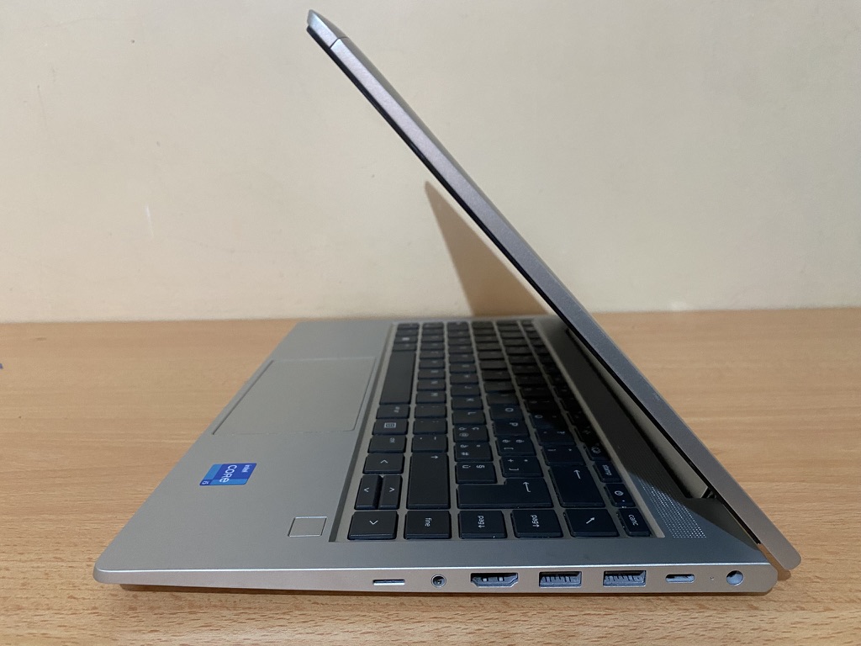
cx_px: 430
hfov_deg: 67.3
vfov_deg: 53.1
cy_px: 323
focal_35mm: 26
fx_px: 647
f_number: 1.8
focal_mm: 4.25
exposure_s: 1/50
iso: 500
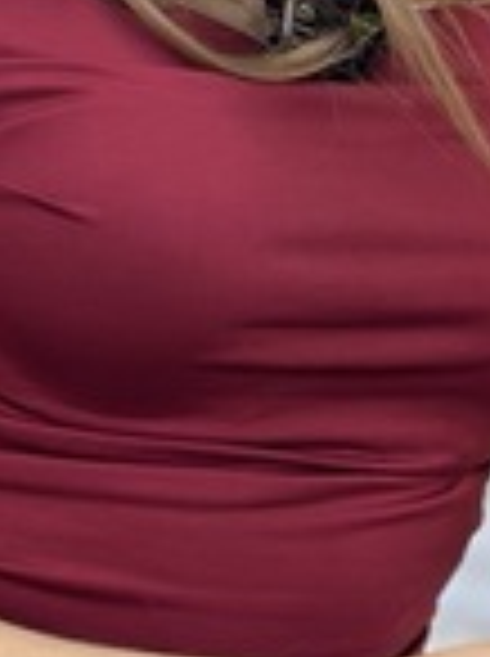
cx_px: 342
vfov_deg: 8.4
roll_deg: -1.0
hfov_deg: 6.2
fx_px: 4486
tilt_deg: -4.0
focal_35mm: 237
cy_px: 130
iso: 64
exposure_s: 1/163
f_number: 1.78
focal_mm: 6.86
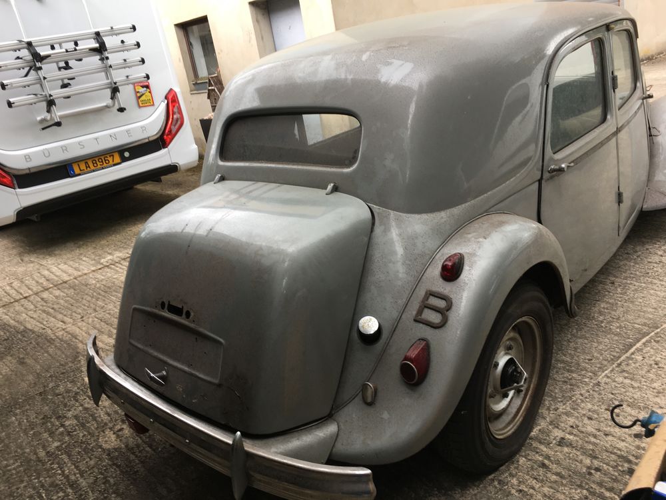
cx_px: 333
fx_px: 558
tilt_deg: -20.7
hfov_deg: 61.7
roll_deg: +9.9
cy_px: 250
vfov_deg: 48.2
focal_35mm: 29
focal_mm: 4.15
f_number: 2.2
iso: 32
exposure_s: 1/100
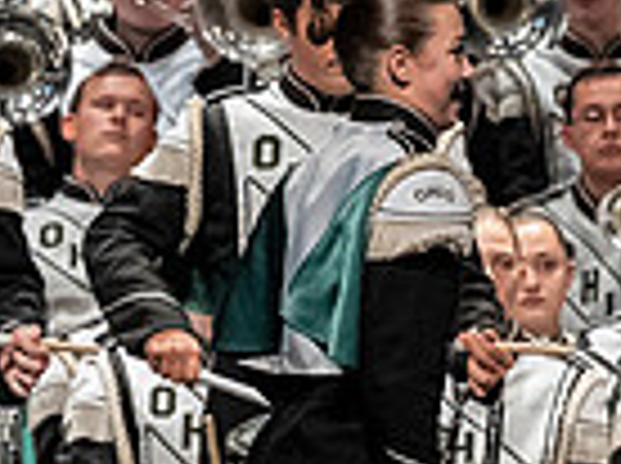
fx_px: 15204
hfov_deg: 2.3
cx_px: 999
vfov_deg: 1.7
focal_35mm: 849
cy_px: 392
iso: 4000
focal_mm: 140
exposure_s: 1/500
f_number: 4
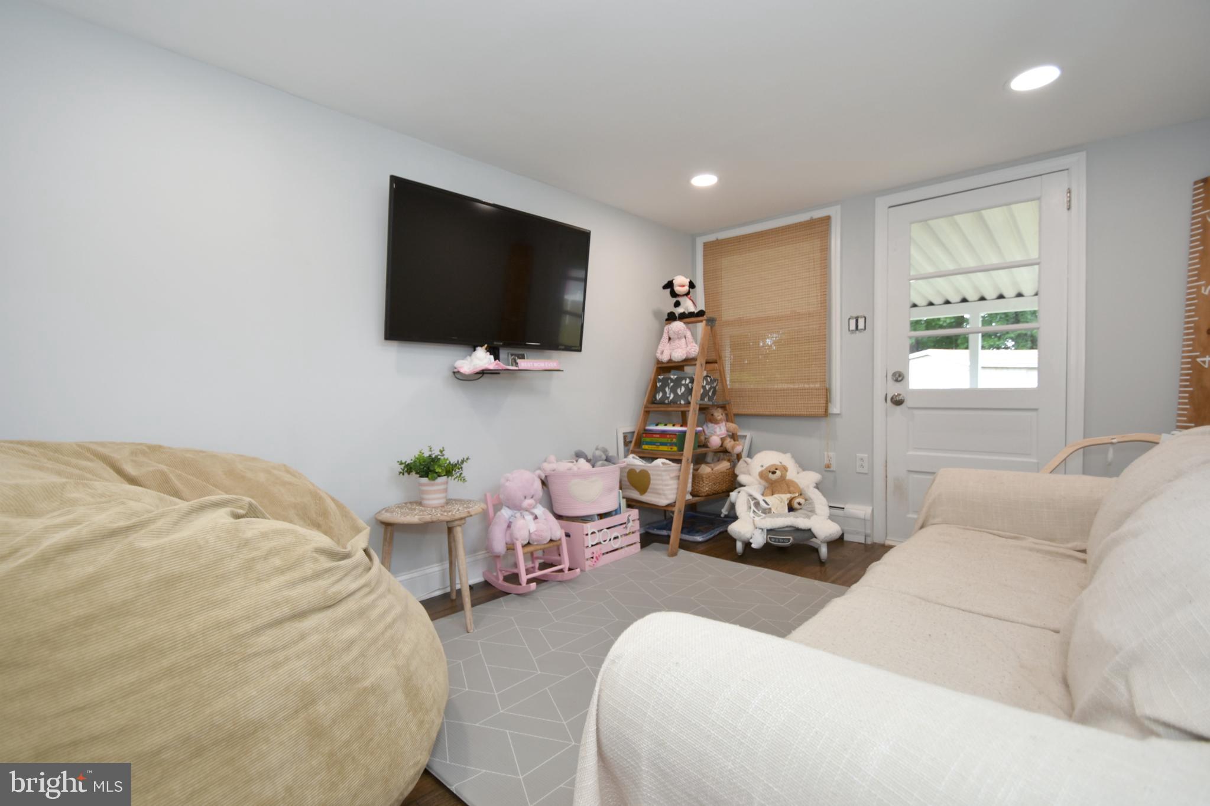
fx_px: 504
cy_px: 403
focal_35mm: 15
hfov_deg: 100.4
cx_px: 605
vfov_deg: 77.3
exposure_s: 1/60
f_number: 4
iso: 250
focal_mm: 10
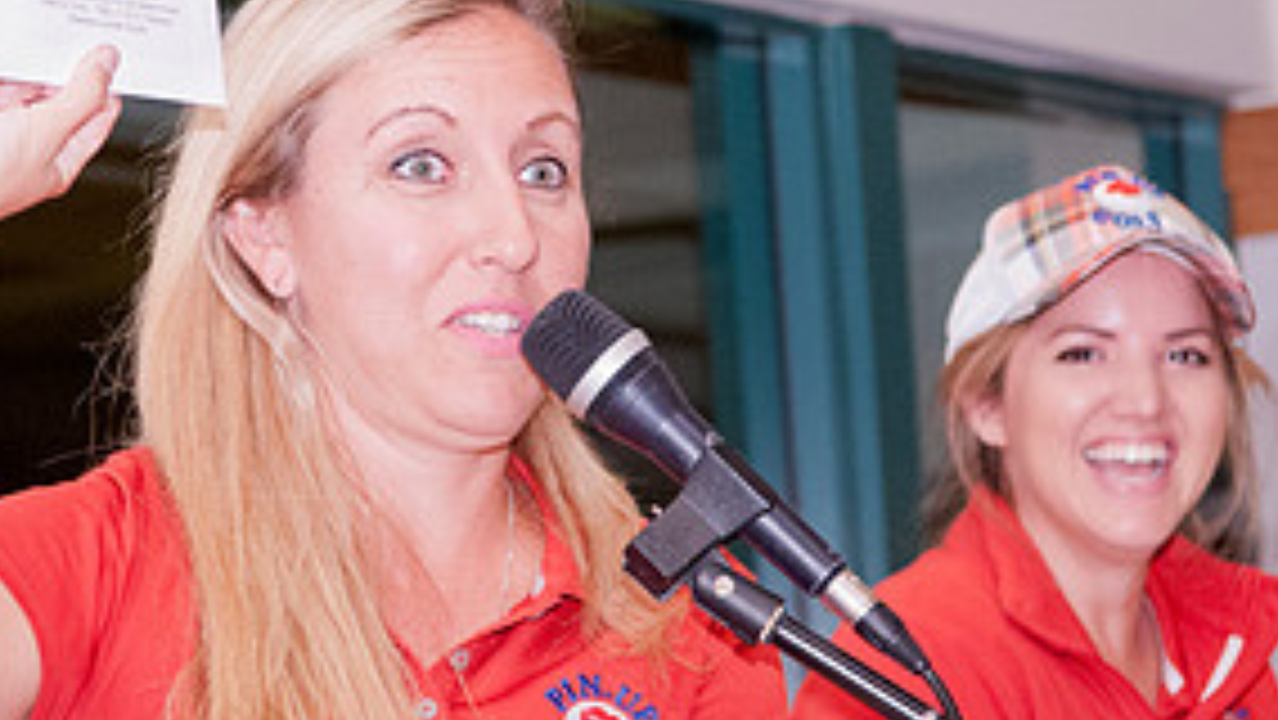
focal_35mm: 176
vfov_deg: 6.9
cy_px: 263
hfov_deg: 12.2
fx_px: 5966
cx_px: 446
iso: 1250
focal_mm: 55
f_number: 4
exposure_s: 1/100
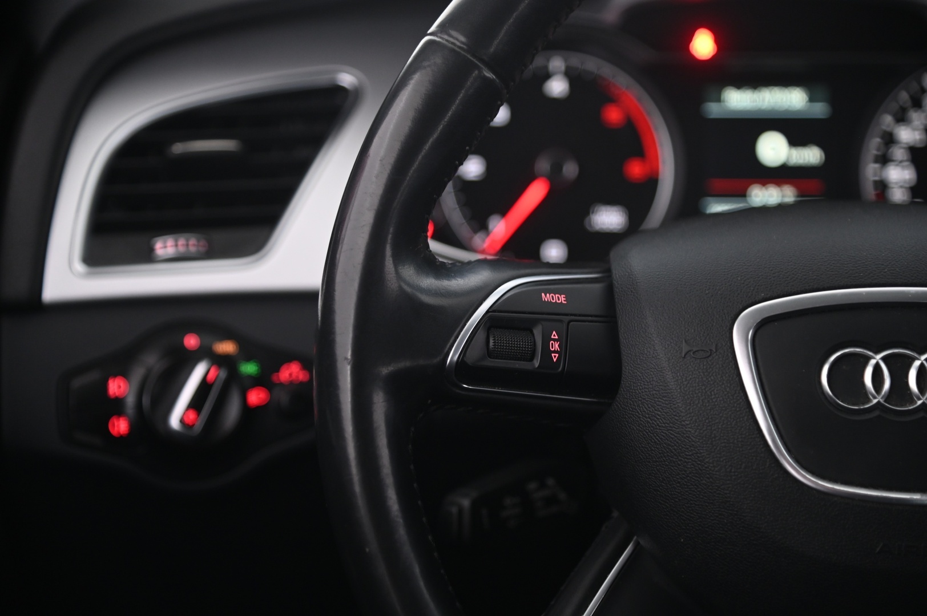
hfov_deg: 24.8
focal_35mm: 82
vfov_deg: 16.6
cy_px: 308
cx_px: 464
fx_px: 2110
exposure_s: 1/15
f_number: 4
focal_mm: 82
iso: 2000
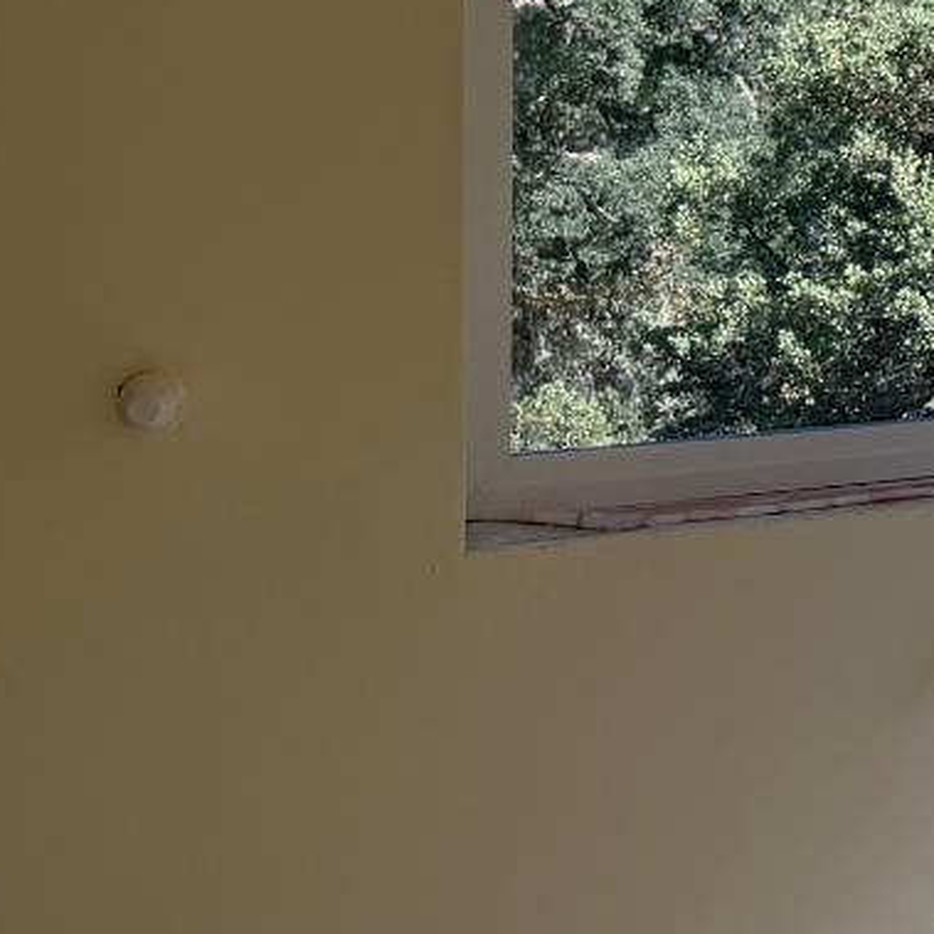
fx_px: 2564
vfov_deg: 19.8
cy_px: -65
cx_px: 1735
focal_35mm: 84
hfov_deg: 16.7
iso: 80
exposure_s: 1/2611
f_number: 1.78
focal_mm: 6.76
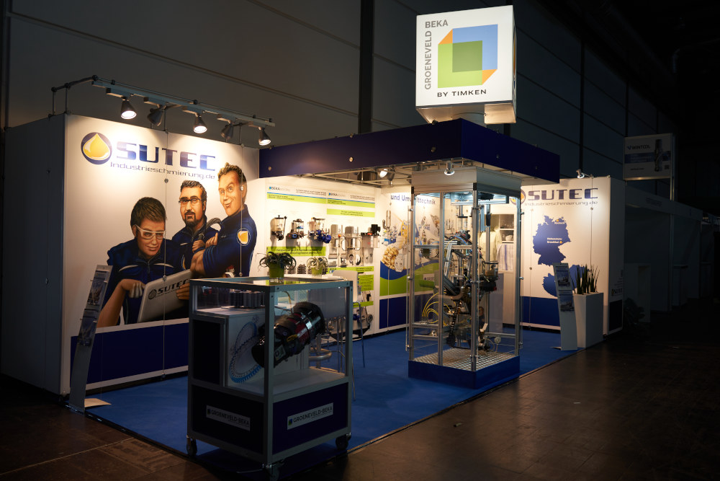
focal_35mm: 28
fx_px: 560
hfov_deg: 65.5
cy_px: 240
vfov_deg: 46.4
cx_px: 360
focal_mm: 28
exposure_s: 1/160
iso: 200
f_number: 4
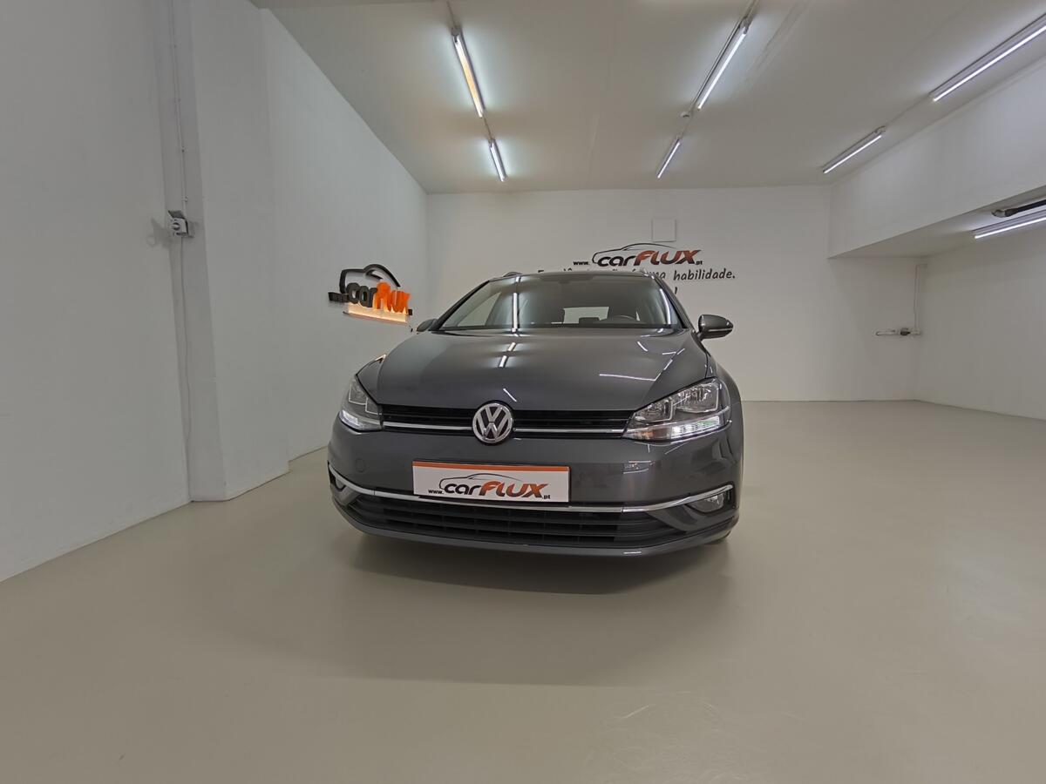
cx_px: 523
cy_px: 392
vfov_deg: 78.1
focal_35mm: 16
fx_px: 483
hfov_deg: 94.5
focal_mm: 1.65
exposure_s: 1/33.3
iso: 160
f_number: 2.2
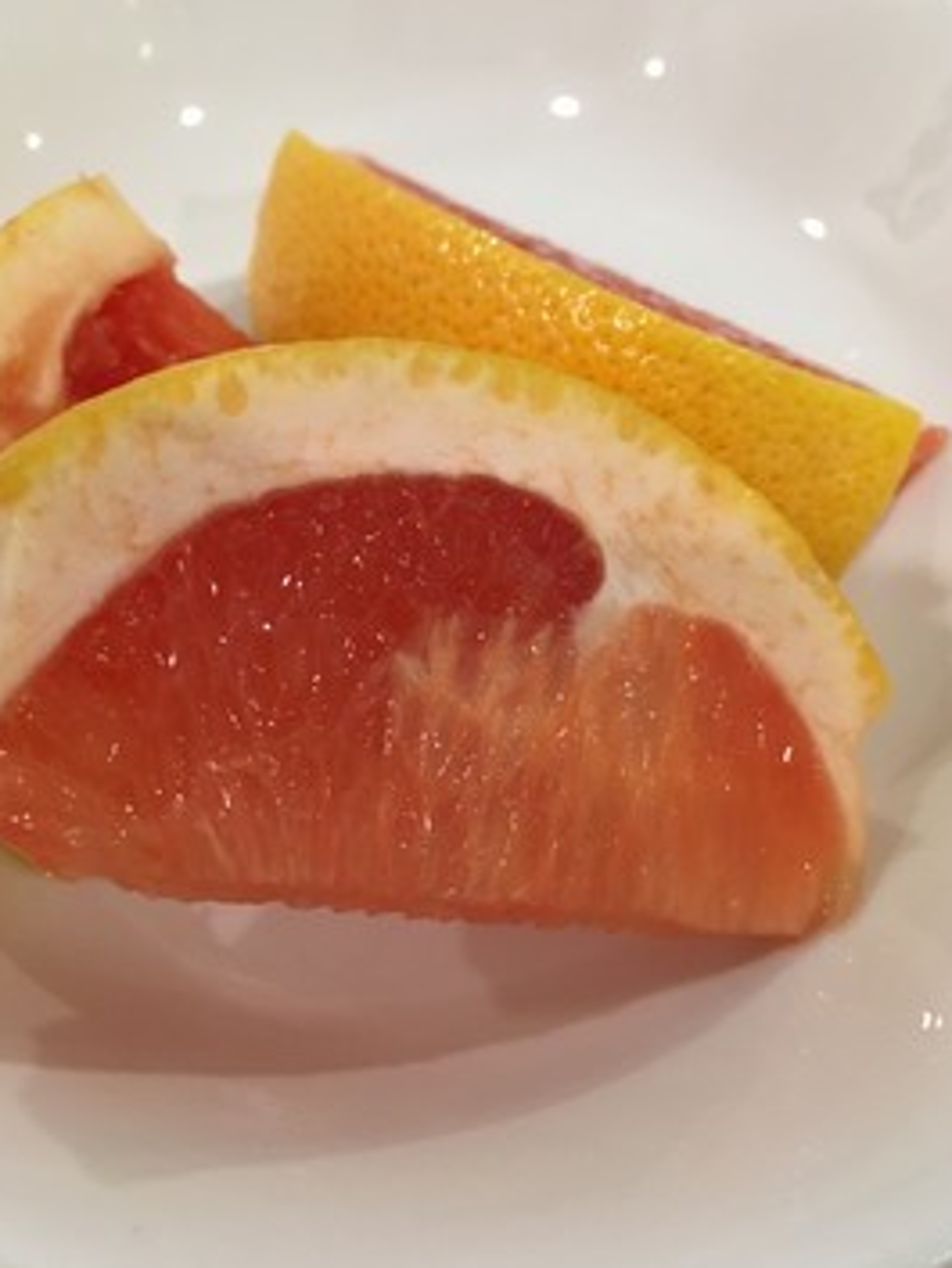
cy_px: 478
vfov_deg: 49.6
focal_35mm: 37
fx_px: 1356
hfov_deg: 38.5
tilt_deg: -54.0
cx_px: 366
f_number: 2.2
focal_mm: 4.15
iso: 100
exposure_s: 1/30
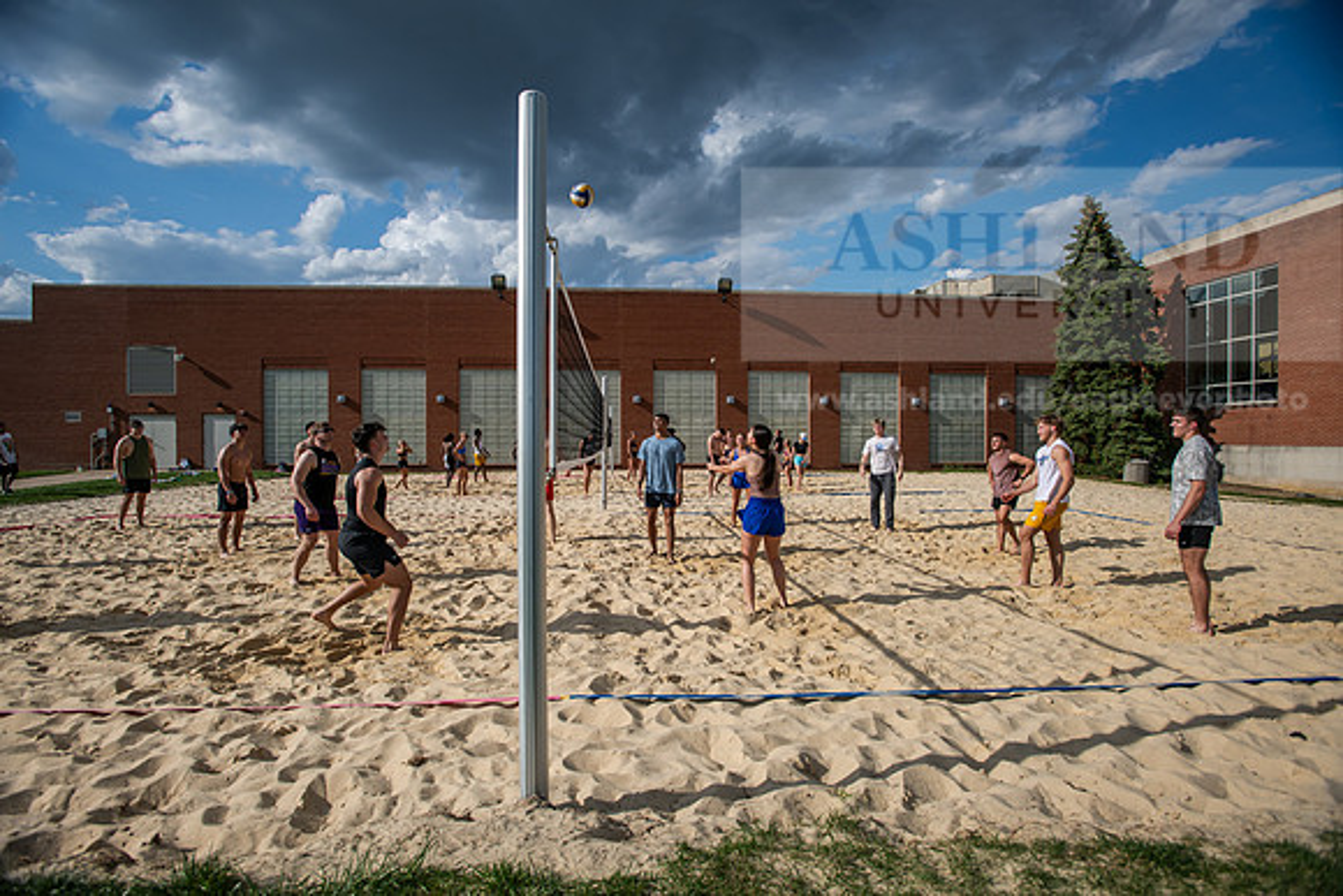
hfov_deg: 86.9
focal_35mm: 19
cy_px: 448
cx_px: 672
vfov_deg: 64.6
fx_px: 709
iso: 100
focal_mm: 19
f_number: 5
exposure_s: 1/800
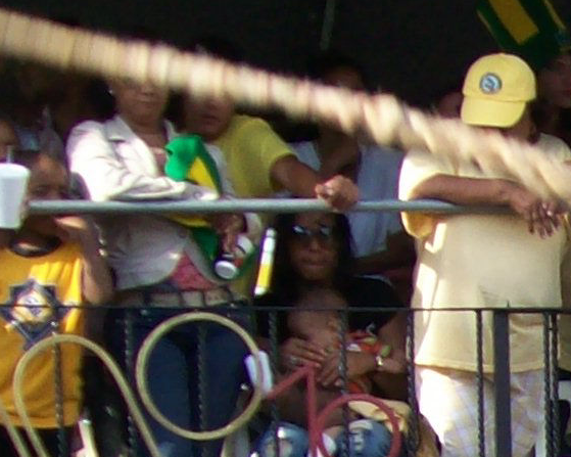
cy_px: 982
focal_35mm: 179
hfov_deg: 9.5
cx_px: 1403
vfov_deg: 8.1
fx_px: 3024
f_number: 2.7
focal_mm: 6
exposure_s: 1/396
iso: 80
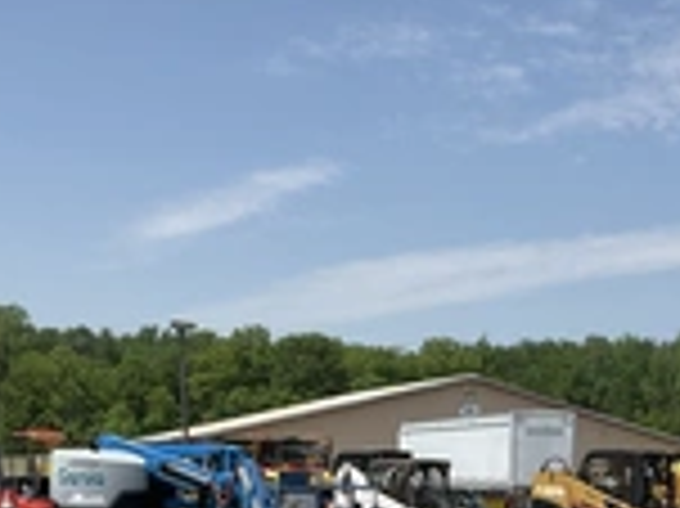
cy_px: 643
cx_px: 504
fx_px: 1511
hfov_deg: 25.1
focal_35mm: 77
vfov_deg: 18.0
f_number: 1.8
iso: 25
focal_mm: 3
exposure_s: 1/2427
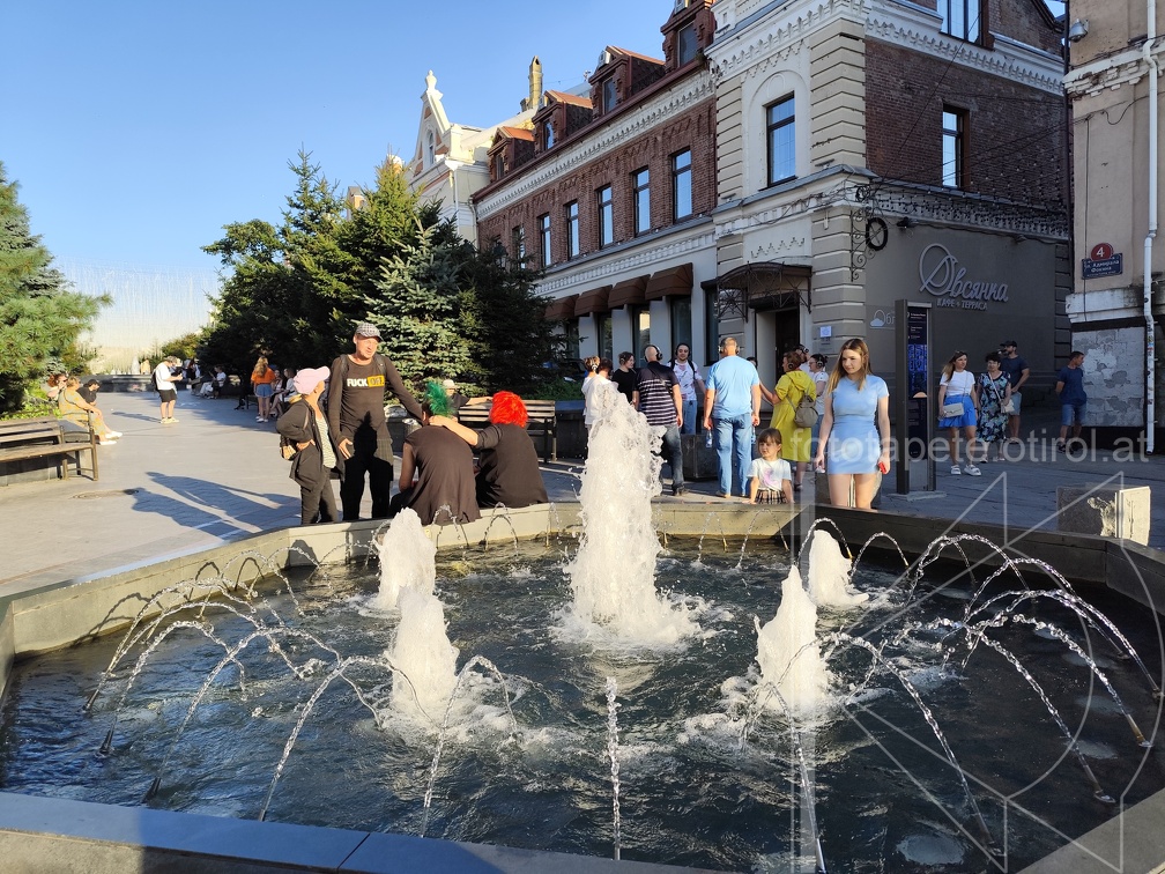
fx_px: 774
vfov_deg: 58.9
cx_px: 582
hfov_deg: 73.9
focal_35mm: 23
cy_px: 437
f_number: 1.65
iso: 50
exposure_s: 1/612
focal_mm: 6.19
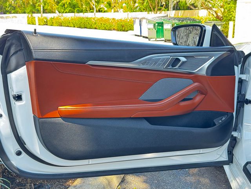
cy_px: 94
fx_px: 348
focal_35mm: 48
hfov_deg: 39.7
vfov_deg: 30.3
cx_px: 126
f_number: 1.78
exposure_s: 1/60
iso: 160
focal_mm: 6.76
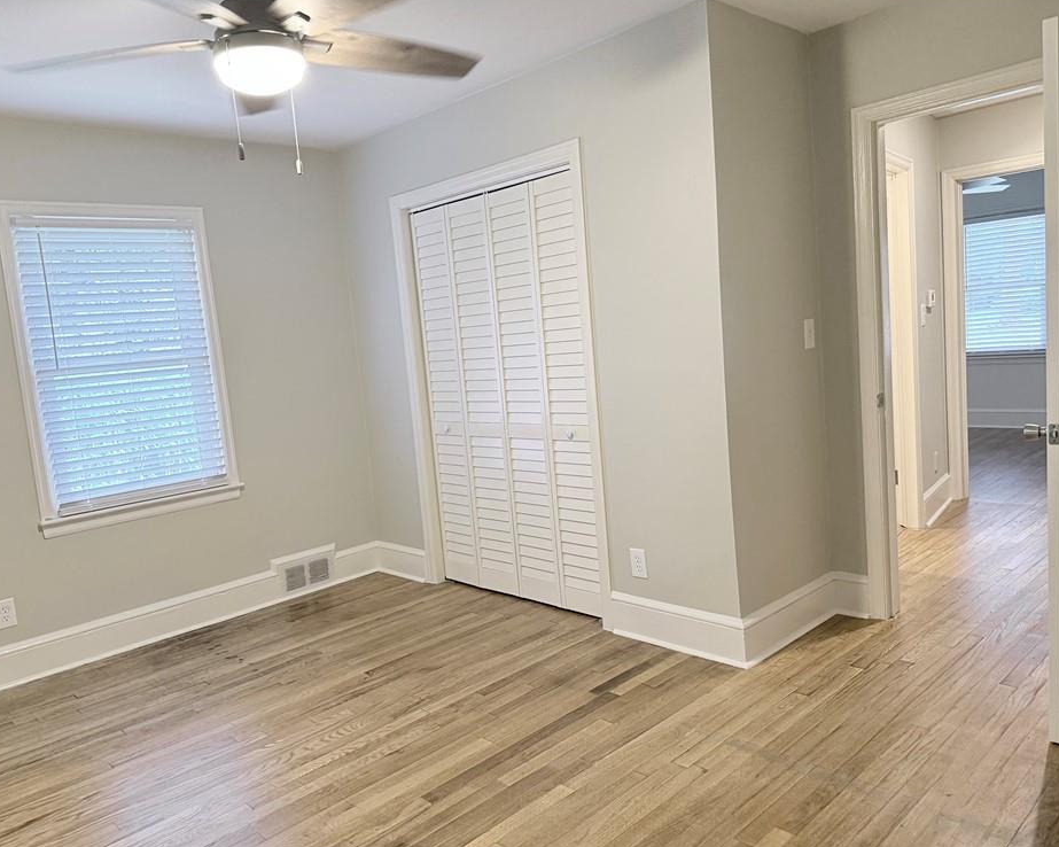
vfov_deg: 54.9
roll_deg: +4.4
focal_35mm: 26
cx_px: 485
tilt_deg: -5.4
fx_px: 815
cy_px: 429
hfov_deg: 65.9
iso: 250
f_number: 1.78
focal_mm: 6.76
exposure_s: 1/60
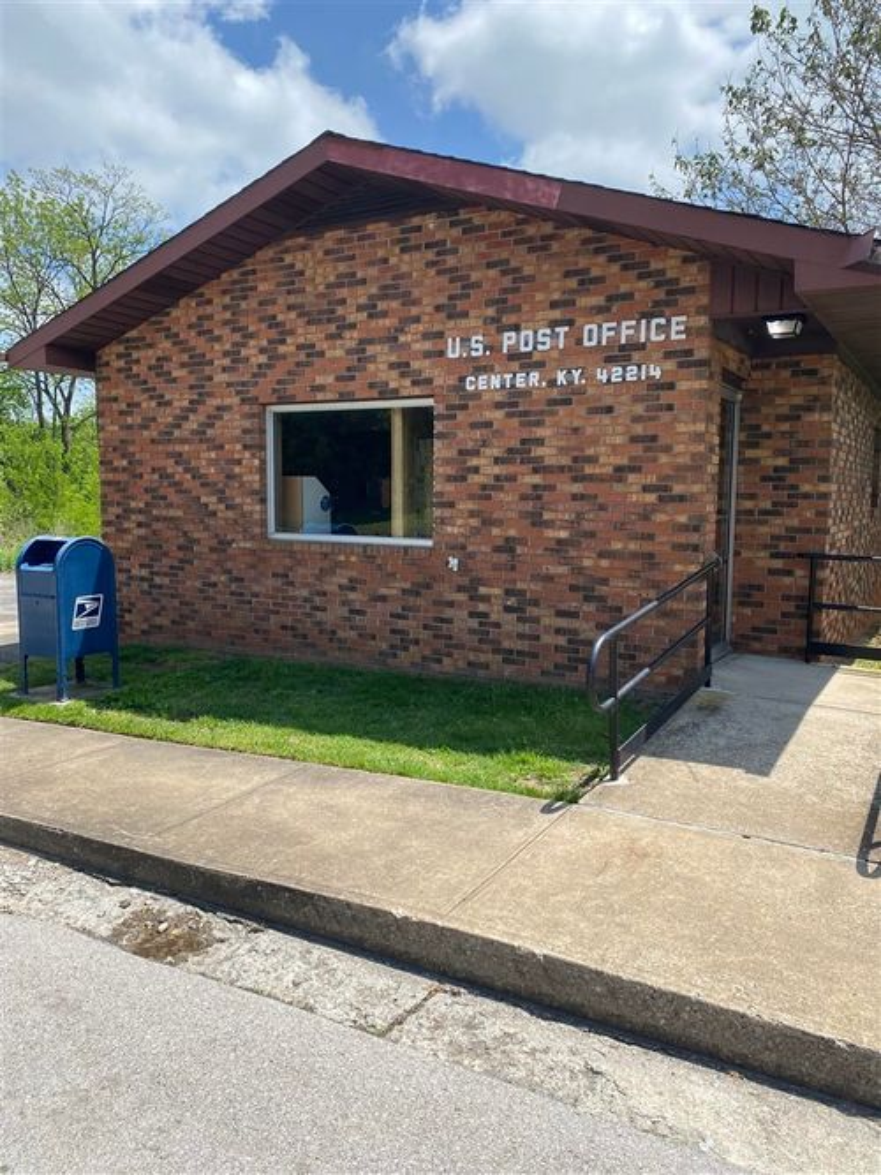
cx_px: 440
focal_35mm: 26
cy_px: 588
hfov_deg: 53.0
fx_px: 883
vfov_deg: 67.3
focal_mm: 4.25
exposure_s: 1/2358
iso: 32
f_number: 1.8
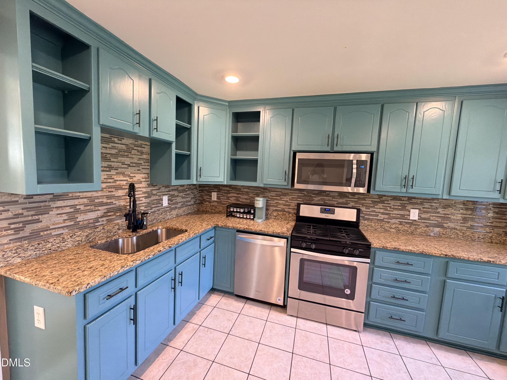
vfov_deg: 85.7
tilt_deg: -4.5
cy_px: 190
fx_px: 205
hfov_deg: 102.1
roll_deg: -2.2
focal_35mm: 14
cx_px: 254
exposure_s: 1/60
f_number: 2.2
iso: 500
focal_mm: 2.22
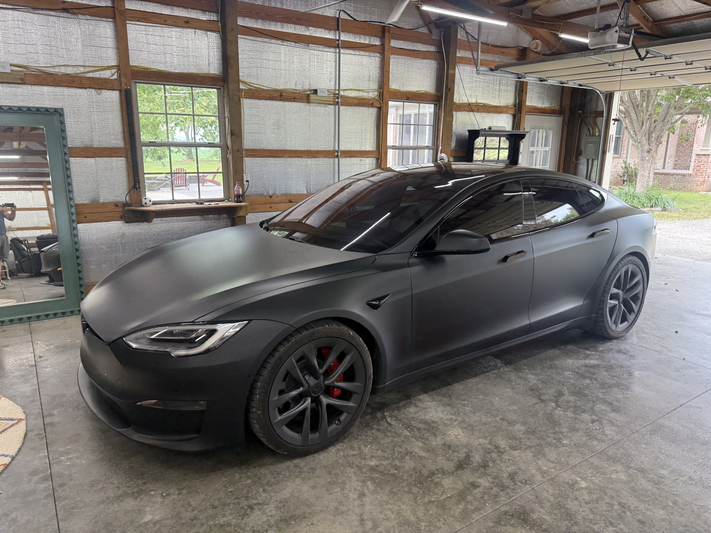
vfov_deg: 56.8
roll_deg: -1.0
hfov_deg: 71.6
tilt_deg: -13.6
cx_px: 356
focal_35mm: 24
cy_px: 266
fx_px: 493
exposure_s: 1/120
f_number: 1.78
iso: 80
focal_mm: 6.76
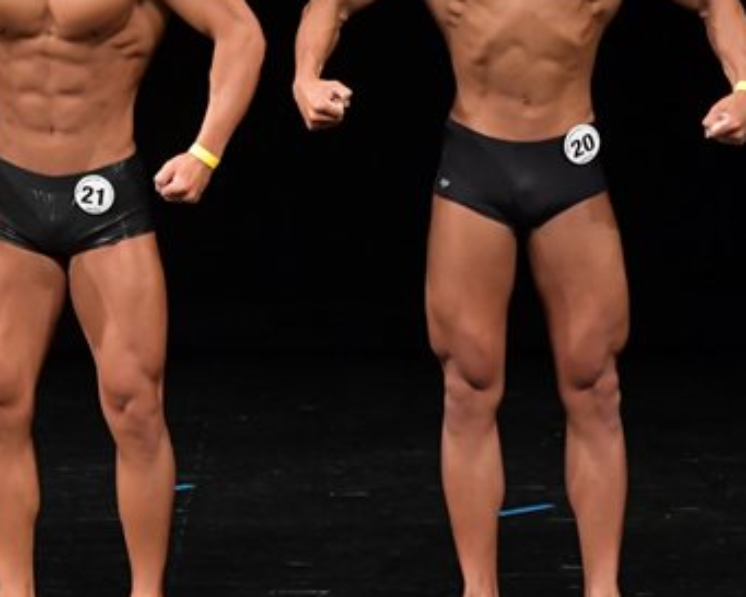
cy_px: 260
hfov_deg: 3.6
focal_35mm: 543
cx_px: 128
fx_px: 11992
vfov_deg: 2.9
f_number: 5.6
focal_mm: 170
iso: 3200
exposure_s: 1/400
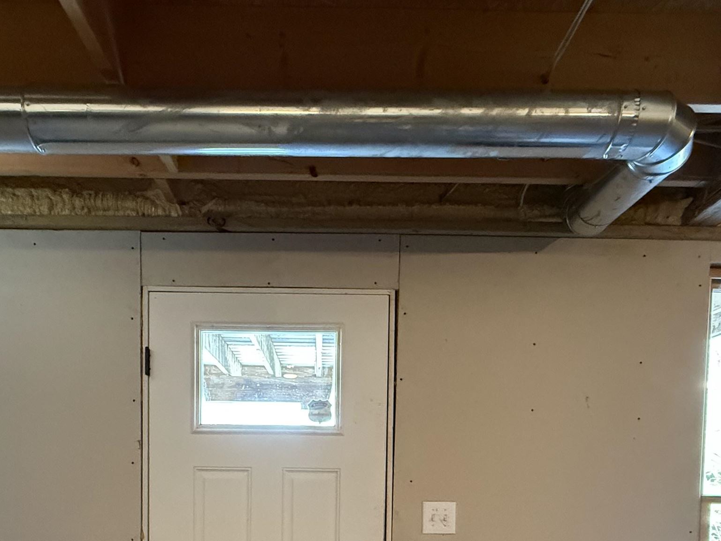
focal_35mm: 28
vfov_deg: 44.8
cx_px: 322
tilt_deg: -2.8
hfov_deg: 63.3
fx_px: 583
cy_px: 495
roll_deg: -0.6
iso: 1000
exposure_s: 1/60
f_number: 2.2
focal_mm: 2.22
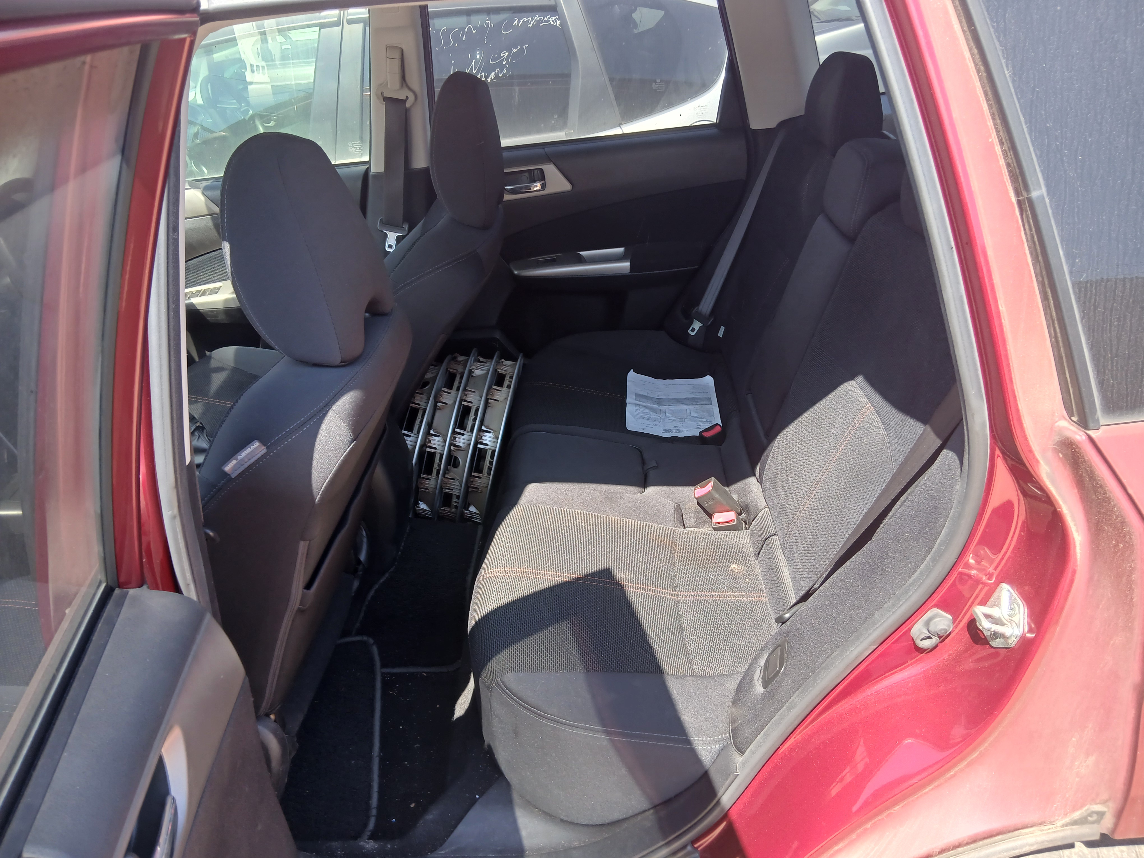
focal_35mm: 26
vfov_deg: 53.1
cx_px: 572
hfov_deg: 67.3
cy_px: 429
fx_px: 859
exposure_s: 1/100
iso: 32
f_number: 1.8
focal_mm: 3.98
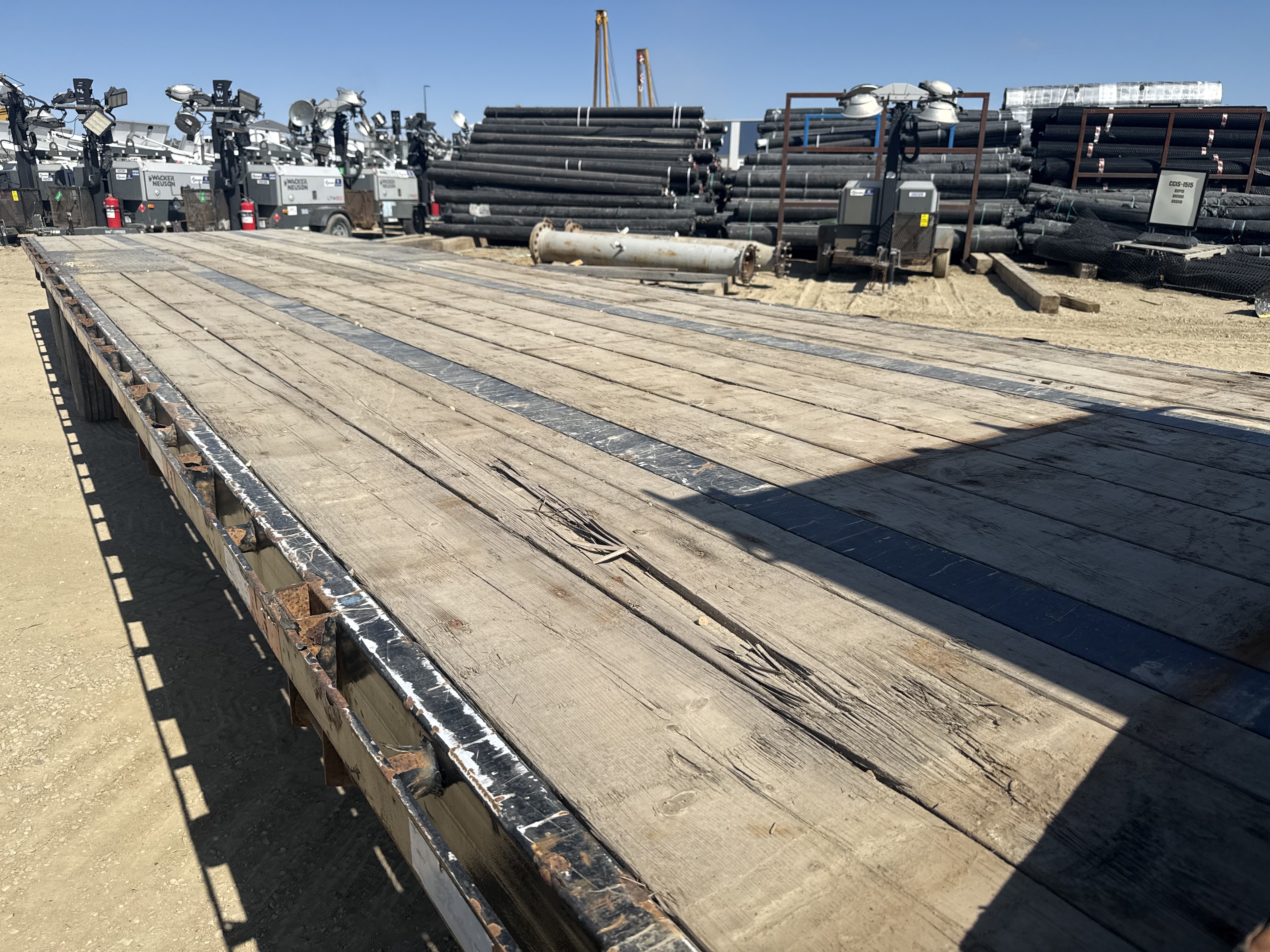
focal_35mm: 24
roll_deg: -1.0
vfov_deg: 56.8
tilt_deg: -18.0
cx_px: 635
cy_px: 476
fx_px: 881
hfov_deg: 71.6
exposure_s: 1/6711
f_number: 1.78
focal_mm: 6.76
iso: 80
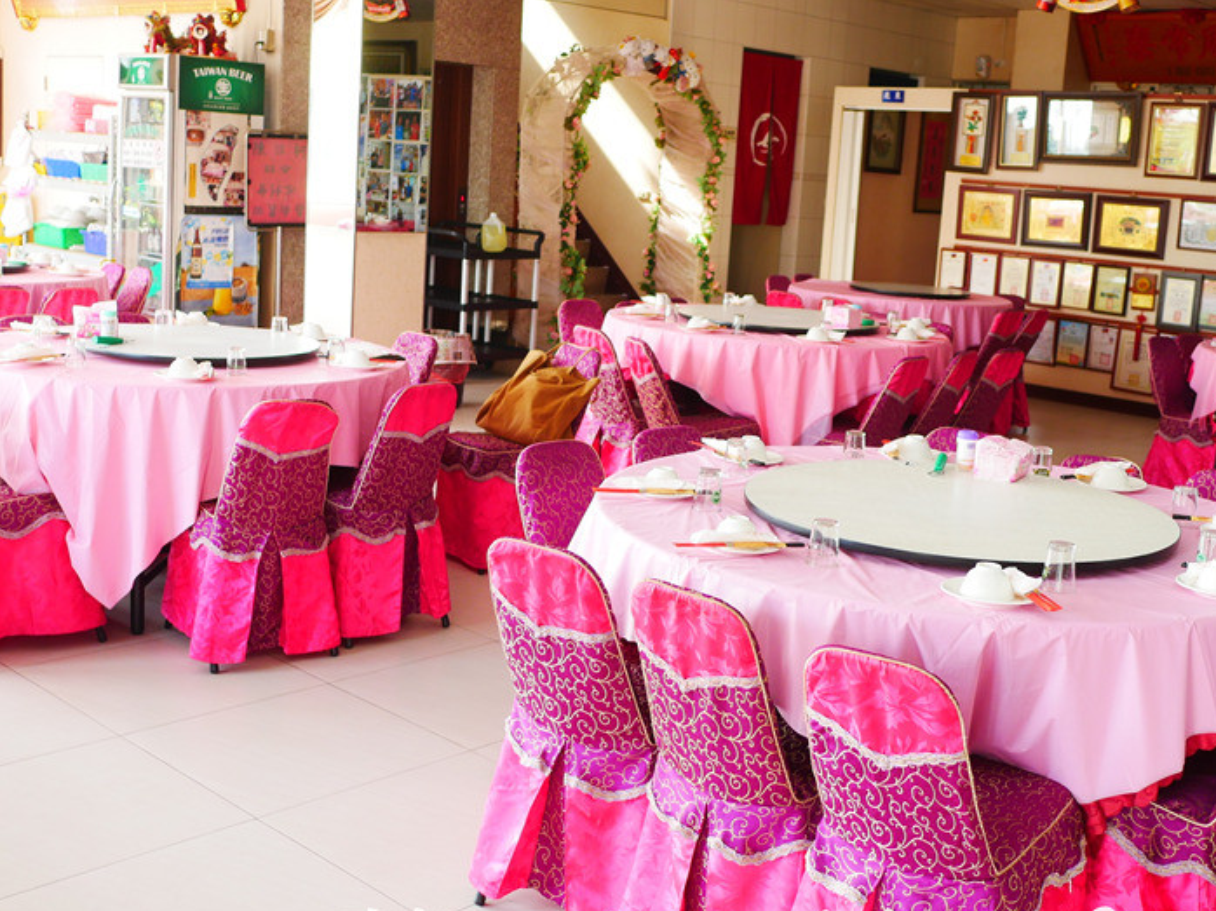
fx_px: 1510
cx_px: 704
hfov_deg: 43.7
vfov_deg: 33.5
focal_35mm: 43
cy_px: 388
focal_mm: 15
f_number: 2
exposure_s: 1/125
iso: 200
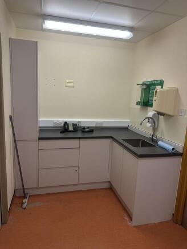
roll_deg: -3.1
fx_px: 173
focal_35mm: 24
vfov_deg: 71.6
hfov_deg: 56.8
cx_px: 94
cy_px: 124
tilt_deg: -10.6
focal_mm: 6.86
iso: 200
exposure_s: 1/100
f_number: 1.78
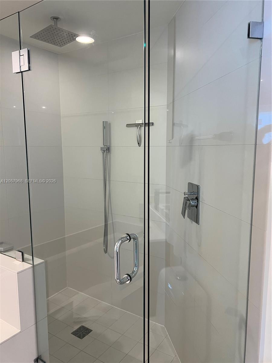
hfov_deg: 53.1
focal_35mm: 26
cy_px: 182
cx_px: 136
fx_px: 272
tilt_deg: -7.8
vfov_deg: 67.3
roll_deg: +0.0
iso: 100
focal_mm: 5.7
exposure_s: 1/60
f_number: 1.5
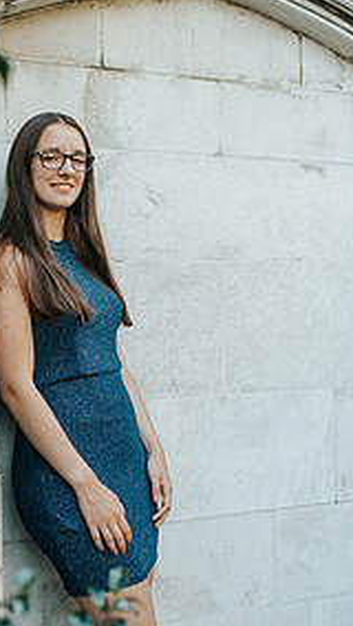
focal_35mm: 58
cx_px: 71
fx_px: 964
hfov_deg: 20.5
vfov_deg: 36.0
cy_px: 295
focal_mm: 35
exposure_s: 1/400
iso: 720
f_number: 2.8
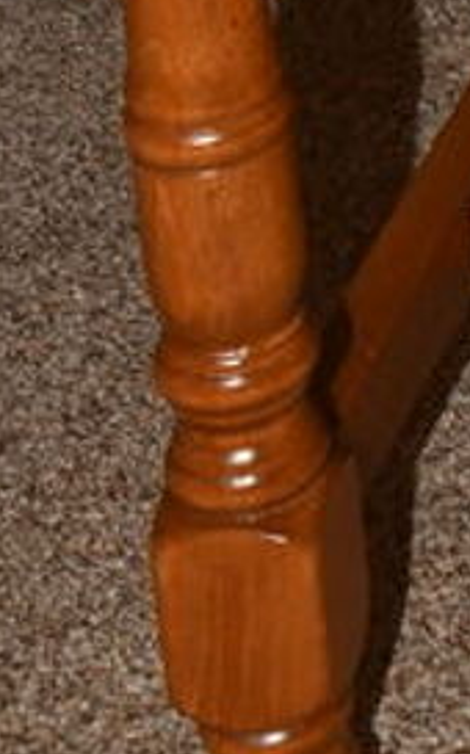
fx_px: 3801
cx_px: 1045
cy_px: -1043
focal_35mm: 185
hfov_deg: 6.8
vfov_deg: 10.0
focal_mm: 22
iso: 100
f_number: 6.3
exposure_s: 1/160
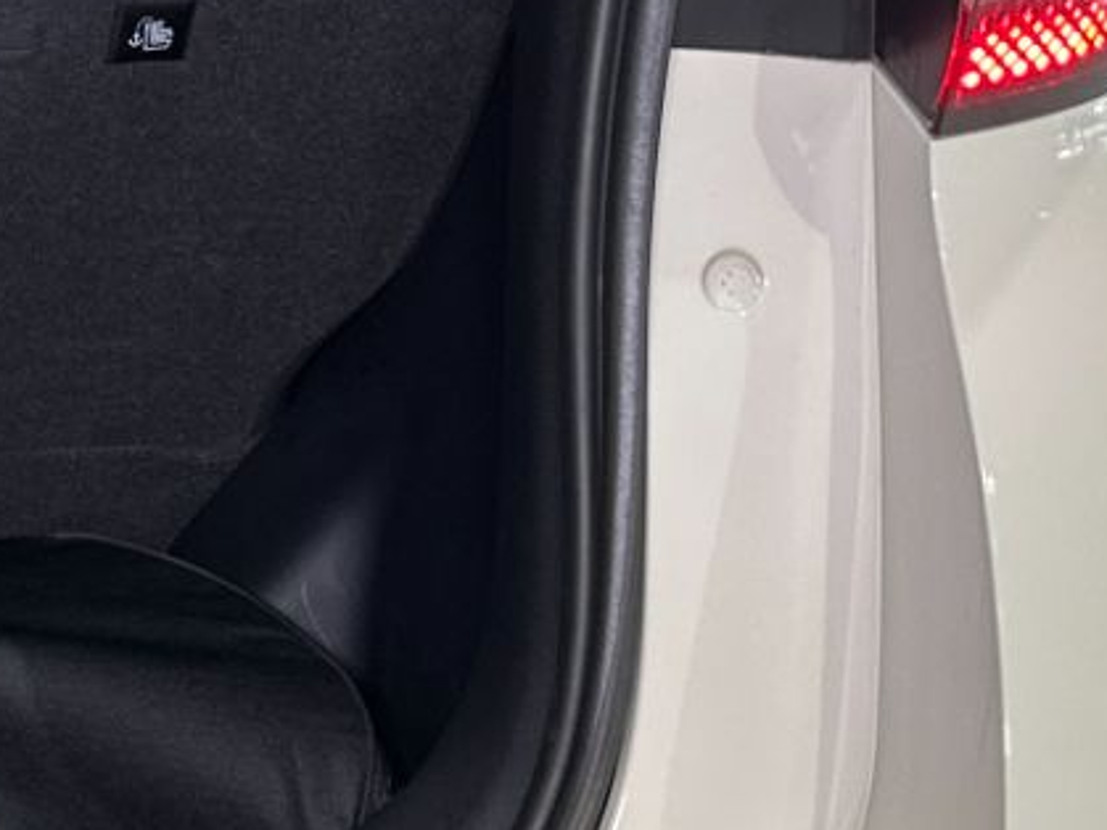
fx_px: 3517
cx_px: -713
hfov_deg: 15.9
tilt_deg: -24.2
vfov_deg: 13.4
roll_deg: +1.3
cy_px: 307
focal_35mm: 110
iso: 125
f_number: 1.78
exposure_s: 1/60
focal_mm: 6.86
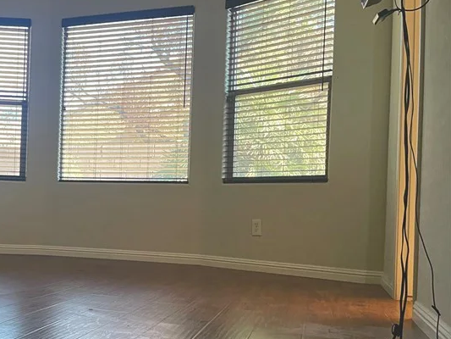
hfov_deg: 36.4
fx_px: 626
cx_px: 19
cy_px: 208
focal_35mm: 48
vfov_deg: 30.2
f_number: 1.6
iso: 250
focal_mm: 5.1
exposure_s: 1/60
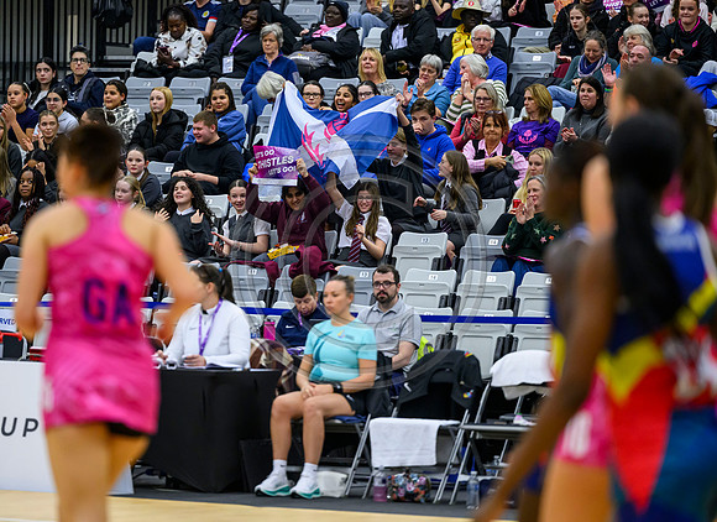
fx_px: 4507
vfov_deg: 6.6
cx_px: 311
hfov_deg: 9.1
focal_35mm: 220
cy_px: 251
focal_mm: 200
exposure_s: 1/1000
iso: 4000
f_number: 2.8
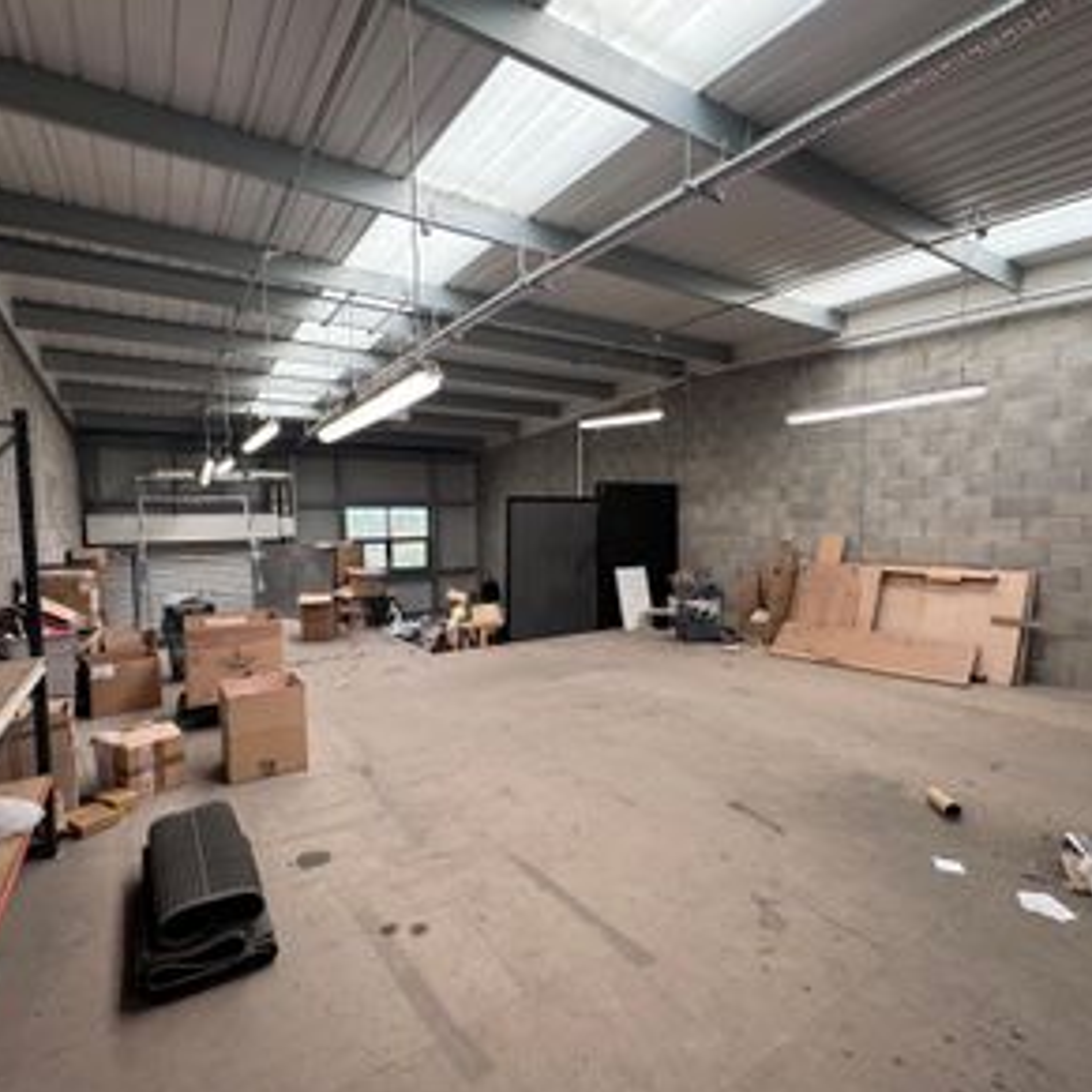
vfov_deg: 84.0
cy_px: 559
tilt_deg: -3.8
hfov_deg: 84.0
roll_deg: +0.8
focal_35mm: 17
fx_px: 607
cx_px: 540
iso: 50
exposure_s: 1/99
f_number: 2.2
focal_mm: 2.22
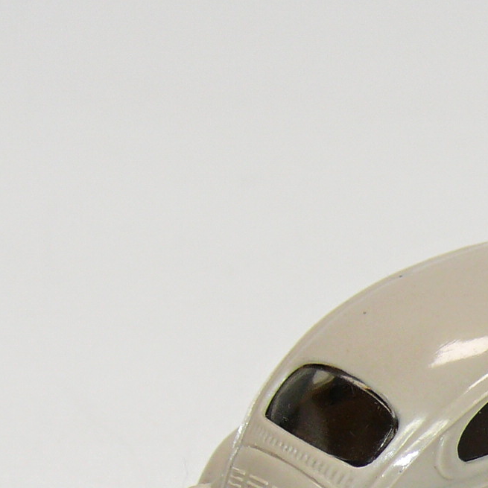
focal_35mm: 339
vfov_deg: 5.2
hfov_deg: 5.2
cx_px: 544
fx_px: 5407
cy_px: 422
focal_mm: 18.7
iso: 100
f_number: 4
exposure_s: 1/30
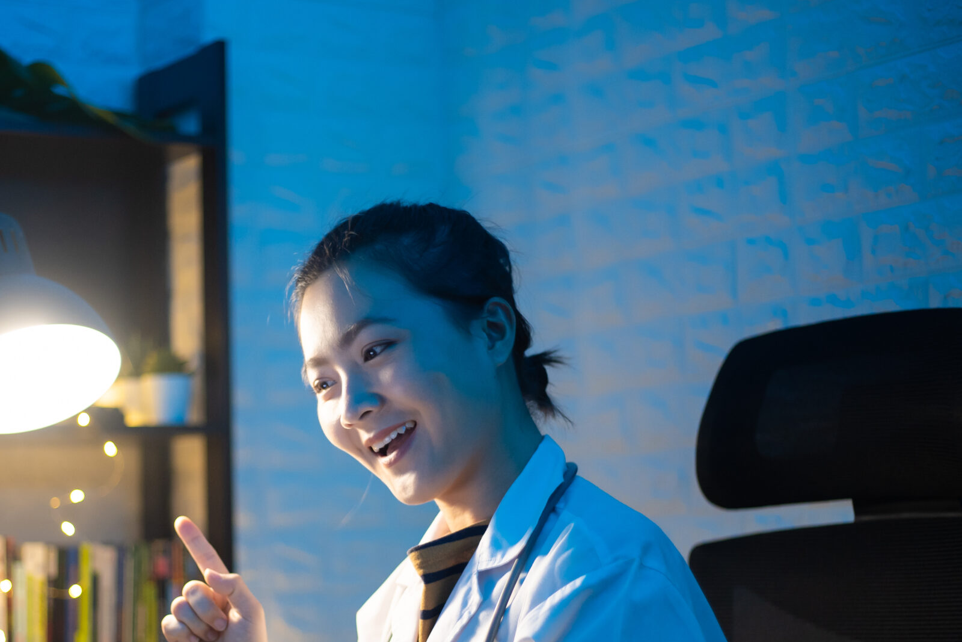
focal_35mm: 80
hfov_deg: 25.2
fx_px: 2138
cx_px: 332
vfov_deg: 17.0
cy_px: 489
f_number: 1.8
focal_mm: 50
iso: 800
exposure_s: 1/50
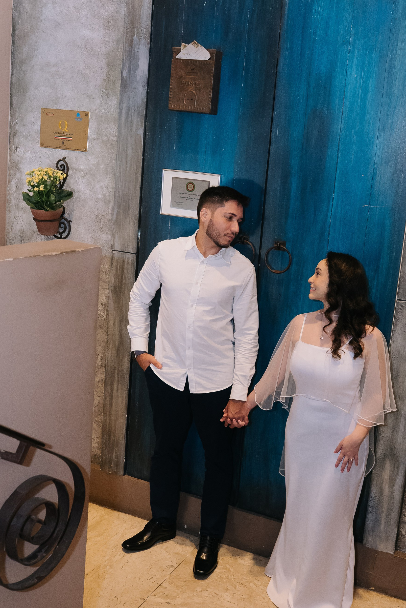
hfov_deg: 34.1
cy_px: 296
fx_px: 660
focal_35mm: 39
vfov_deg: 49.6
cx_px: 248
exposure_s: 1/200
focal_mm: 24
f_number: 3.5
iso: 6400
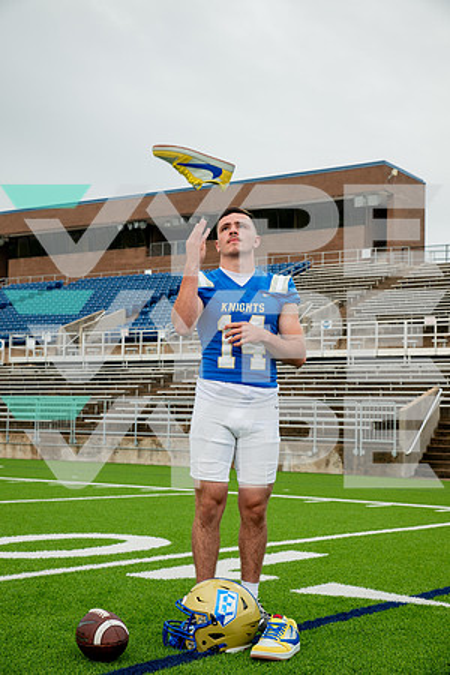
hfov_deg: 24.2
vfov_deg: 35.6
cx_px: 225
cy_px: 338
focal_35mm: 56
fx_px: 1050
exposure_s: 1/320
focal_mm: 56
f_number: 7.1
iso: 200
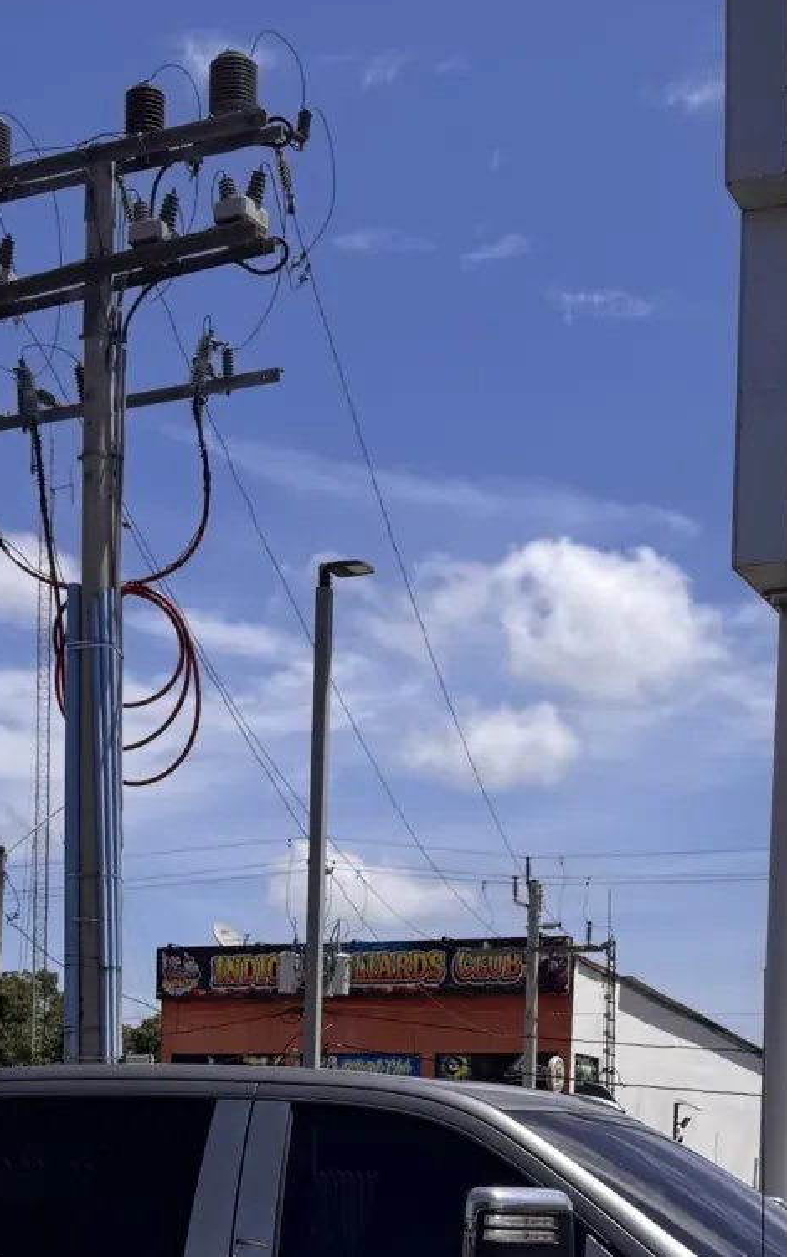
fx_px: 2228
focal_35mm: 65
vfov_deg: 29.6
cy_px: 1224
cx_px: 338
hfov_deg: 20.0
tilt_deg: +1.9
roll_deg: -2.3
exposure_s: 1/7092
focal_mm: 6.76
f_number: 1.78
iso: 80
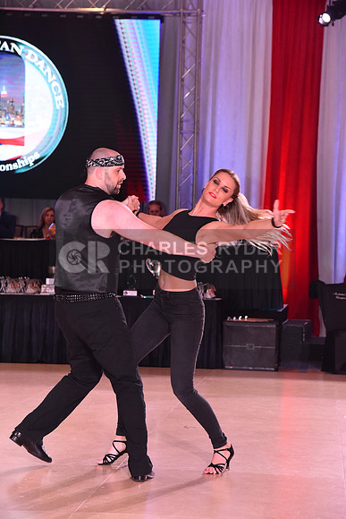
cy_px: 260
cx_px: 173
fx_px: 1369
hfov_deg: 14.4
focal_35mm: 95
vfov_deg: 21.5
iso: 2500
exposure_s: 1/250
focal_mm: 95
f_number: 6.3
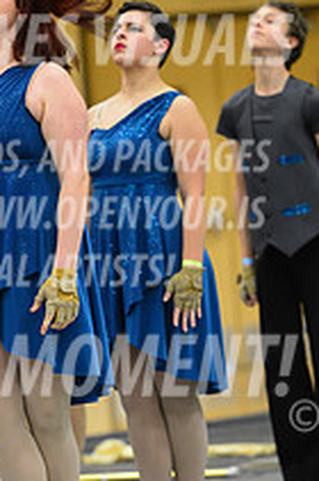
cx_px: -21
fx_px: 4987
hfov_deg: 3.7
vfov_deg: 5.5
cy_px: 207
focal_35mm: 374
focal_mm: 175
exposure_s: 1/320
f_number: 2.8
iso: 4000
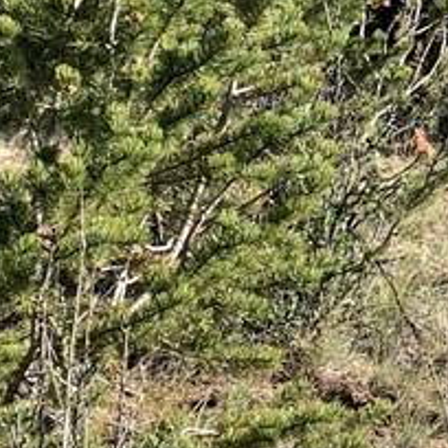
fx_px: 2636
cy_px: -110
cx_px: 611
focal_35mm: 180
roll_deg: +0.8
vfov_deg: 9.6
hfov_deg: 9.5
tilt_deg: -5.7
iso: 25
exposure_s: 1/1235
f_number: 1.8
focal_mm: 4.25
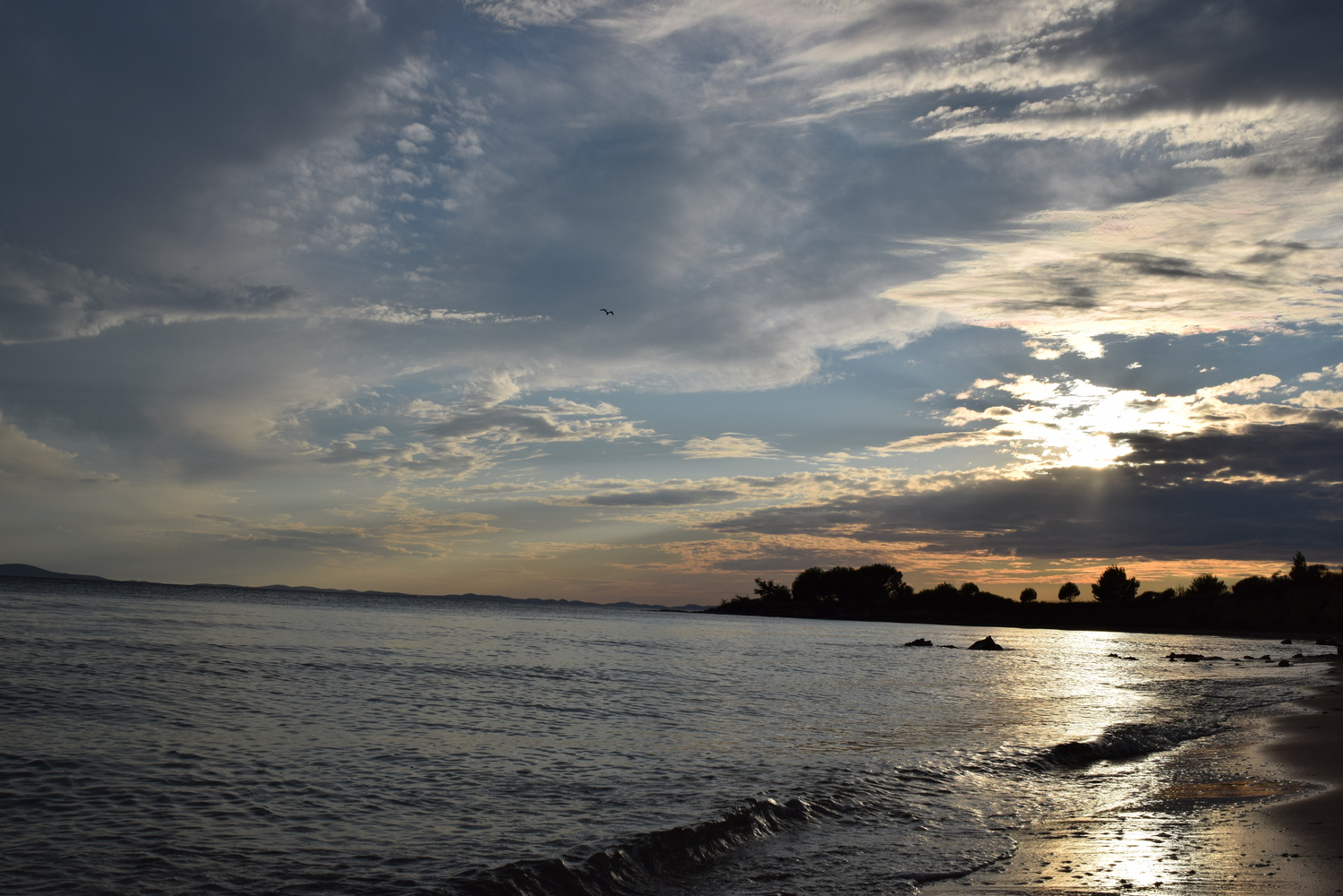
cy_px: 448
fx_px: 1399
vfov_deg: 35.5
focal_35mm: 38
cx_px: 672
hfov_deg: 51.3
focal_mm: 25
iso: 200
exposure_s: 1/800
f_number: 14
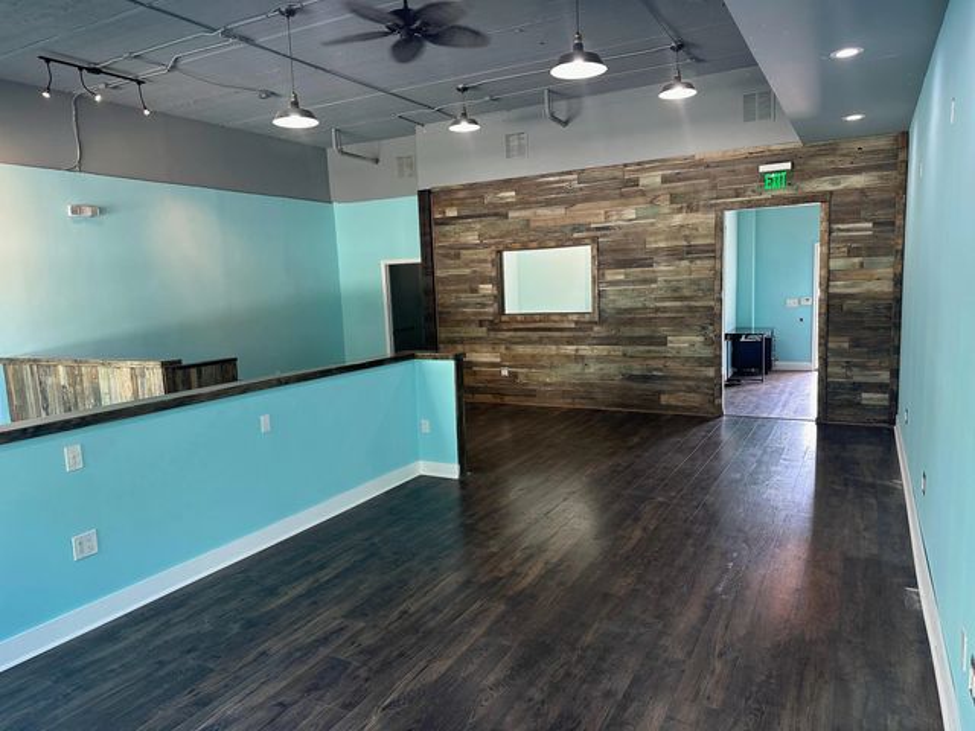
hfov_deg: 71.6
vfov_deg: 56.8
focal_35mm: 24
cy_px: 366
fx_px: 676
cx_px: 488
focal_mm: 6.86
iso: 125
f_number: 1.78
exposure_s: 1/60
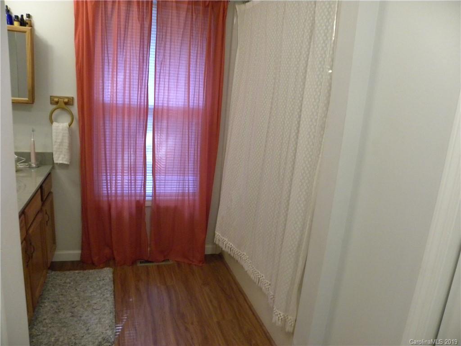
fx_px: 346
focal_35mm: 26
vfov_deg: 53.1
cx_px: 230
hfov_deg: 67.3
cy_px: 173
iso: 400
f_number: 2.8
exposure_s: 1/58.2
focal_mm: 4.6
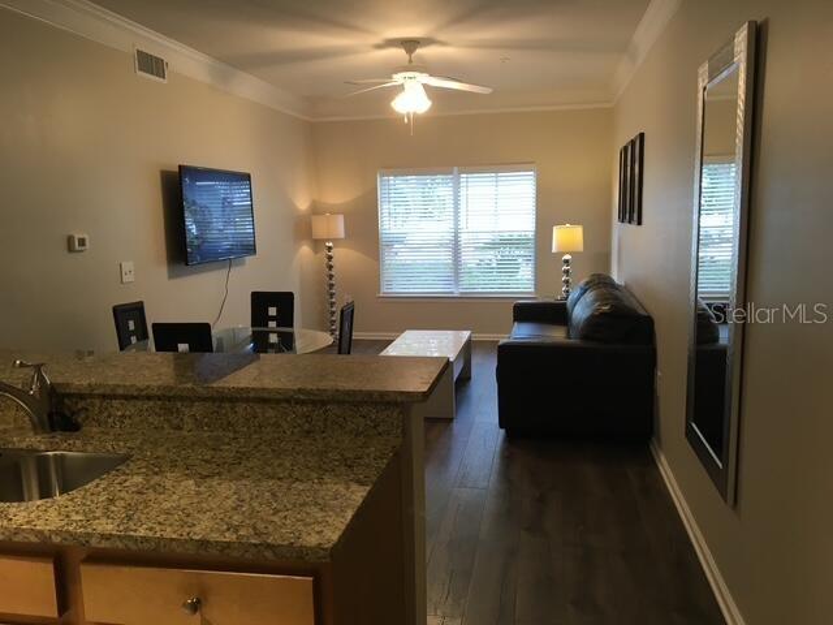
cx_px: 416
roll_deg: +0.5
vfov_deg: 48.2
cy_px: 312
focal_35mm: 29
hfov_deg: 61.7
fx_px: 698
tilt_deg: -7.6
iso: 50
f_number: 2.2
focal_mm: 4.15
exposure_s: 1/30
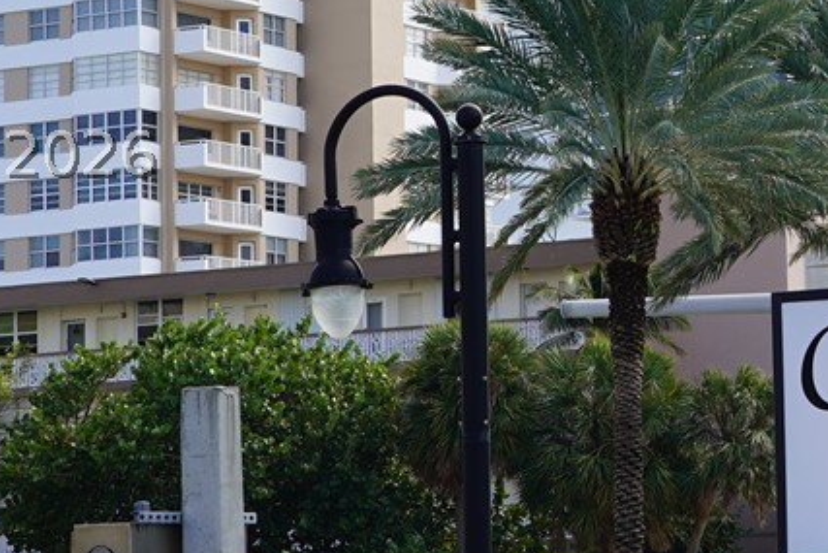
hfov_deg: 13.0
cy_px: 150
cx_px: 918
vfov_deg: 8.9
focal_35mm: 155
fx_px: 3566
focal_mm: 39
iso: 100
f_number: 8
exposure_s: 1/125
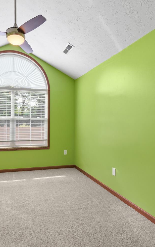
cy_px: 124
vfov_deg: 77.2
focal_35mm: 23
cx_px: 53
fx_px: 155
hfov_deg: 52.1
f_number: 5.6
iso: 400
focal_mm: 10
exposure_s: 1/25
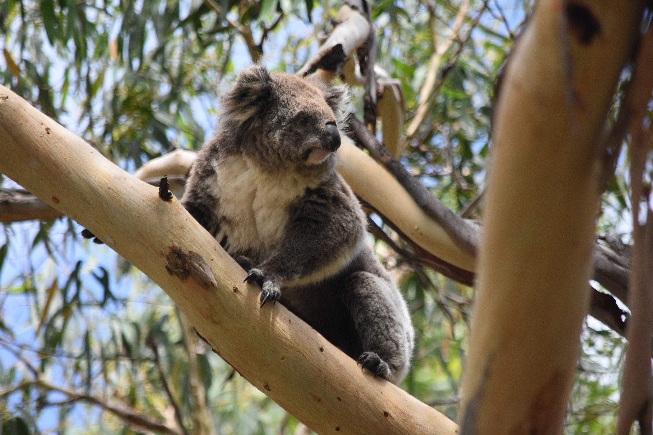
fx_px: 7345
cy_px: 218
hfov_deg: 5.1
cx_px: 326
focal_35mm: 405
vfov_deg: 3.4
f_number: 5.6
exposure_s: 1/2500
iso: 1250
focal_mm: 270
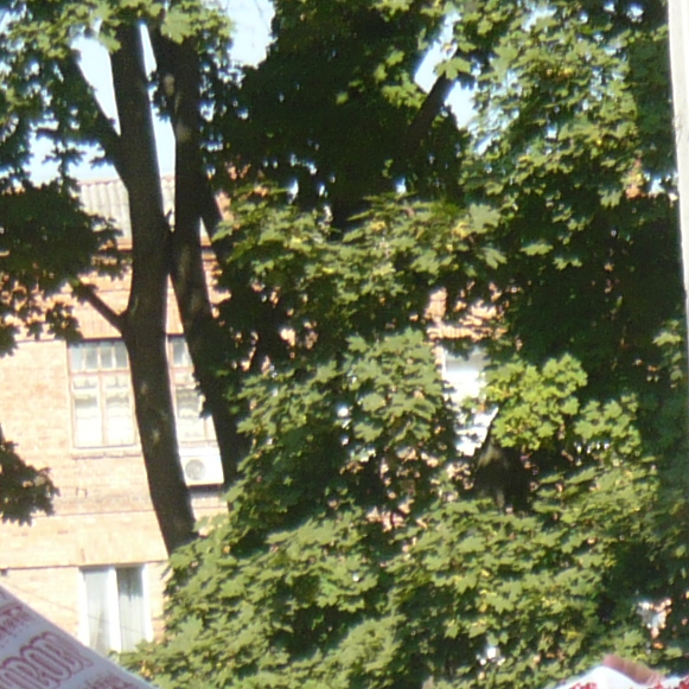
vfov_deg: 9.9
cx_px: 625
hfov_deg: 10.6
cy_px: 1403
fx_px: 3693
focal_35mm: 164
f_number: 2.8
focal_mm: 5.5
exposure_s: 1/500
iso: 100
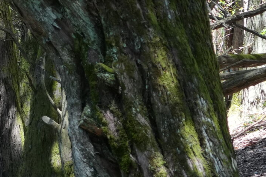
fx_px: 2223
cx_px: -217
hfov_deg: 6.7
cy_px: 169
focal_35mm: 301
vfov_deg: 4.6
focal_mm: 50
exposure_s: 1/125
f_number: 4.5
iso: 640
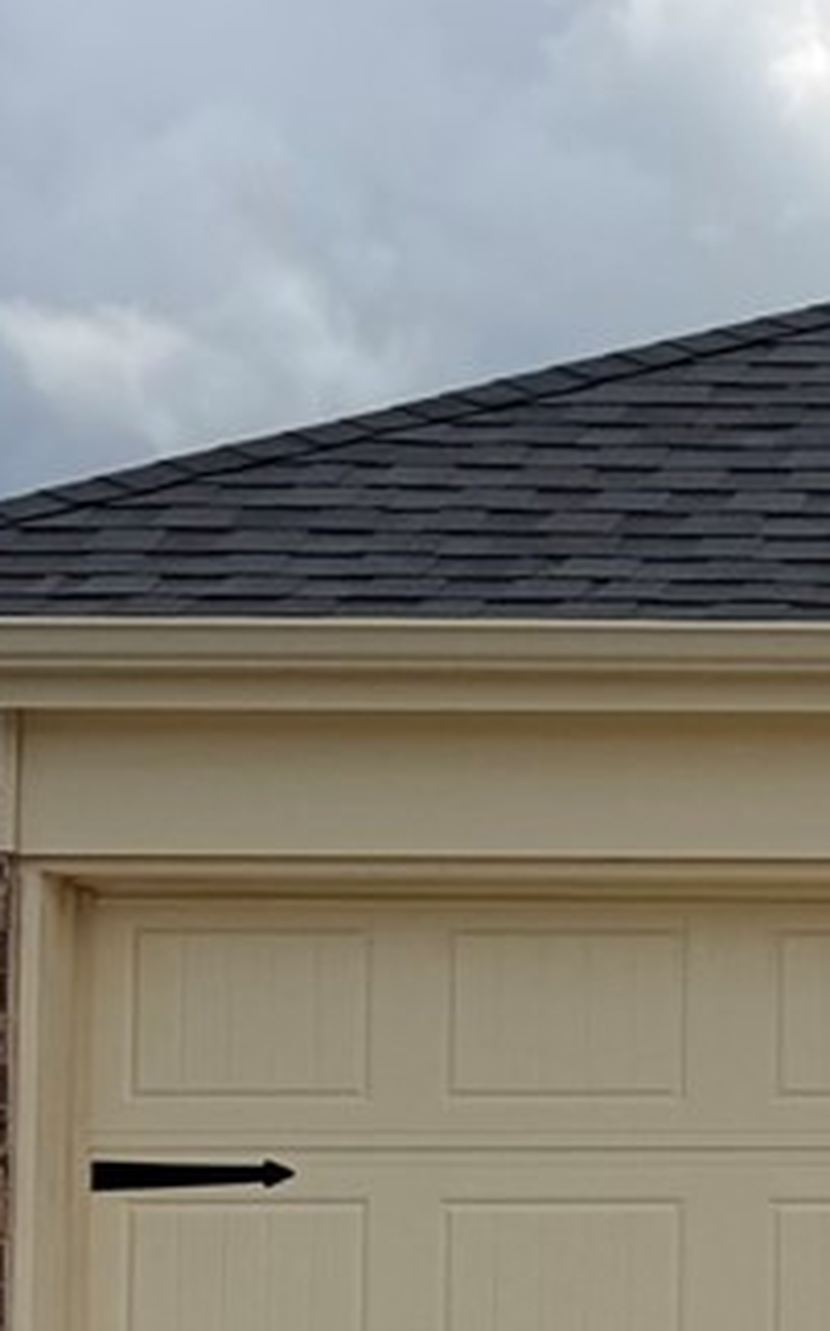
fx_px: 5837
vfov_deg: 12.9
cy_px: 1146
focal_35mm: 161
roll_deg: +0.8
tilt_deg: +2.0
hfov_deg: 7.3
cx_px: 2379
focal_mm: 6.76
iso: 80
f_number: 1.78
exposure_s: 1/10309
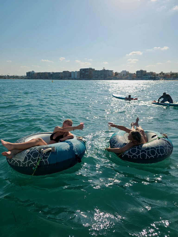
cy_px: 118
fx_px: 158
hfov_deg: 58.9
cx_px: 89
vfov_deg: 73.9
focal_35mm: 23
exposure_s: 1/5000
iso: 20
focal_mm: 6.3
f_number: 1.7
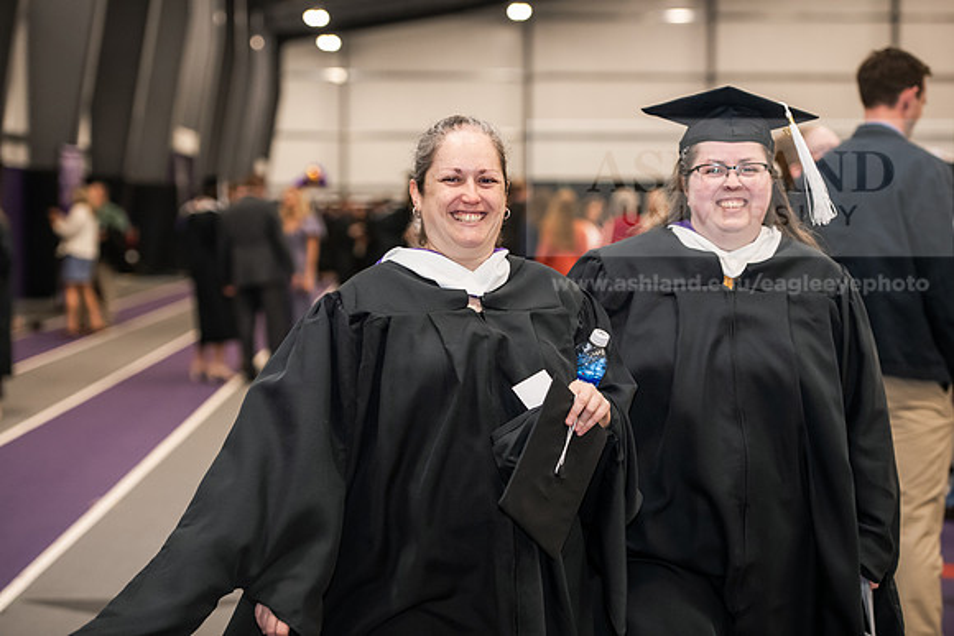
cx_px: 477
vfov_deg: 14.4
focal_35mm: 95
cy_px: 318
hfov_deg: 21.5
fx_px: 2518
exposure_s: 1/200
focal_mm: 95
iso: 2500
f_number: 3.5
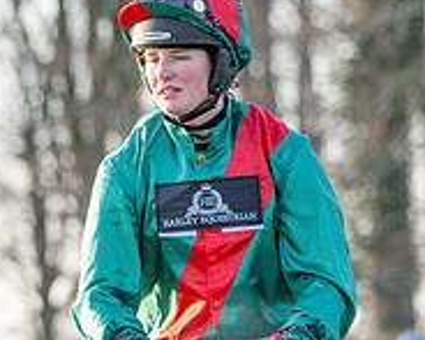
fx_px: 9781
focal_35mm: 778
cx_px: 391
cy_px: 418
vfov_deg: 2.0
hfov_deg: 2.5
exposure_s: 1/1000
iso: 800
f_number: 4
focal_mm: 150
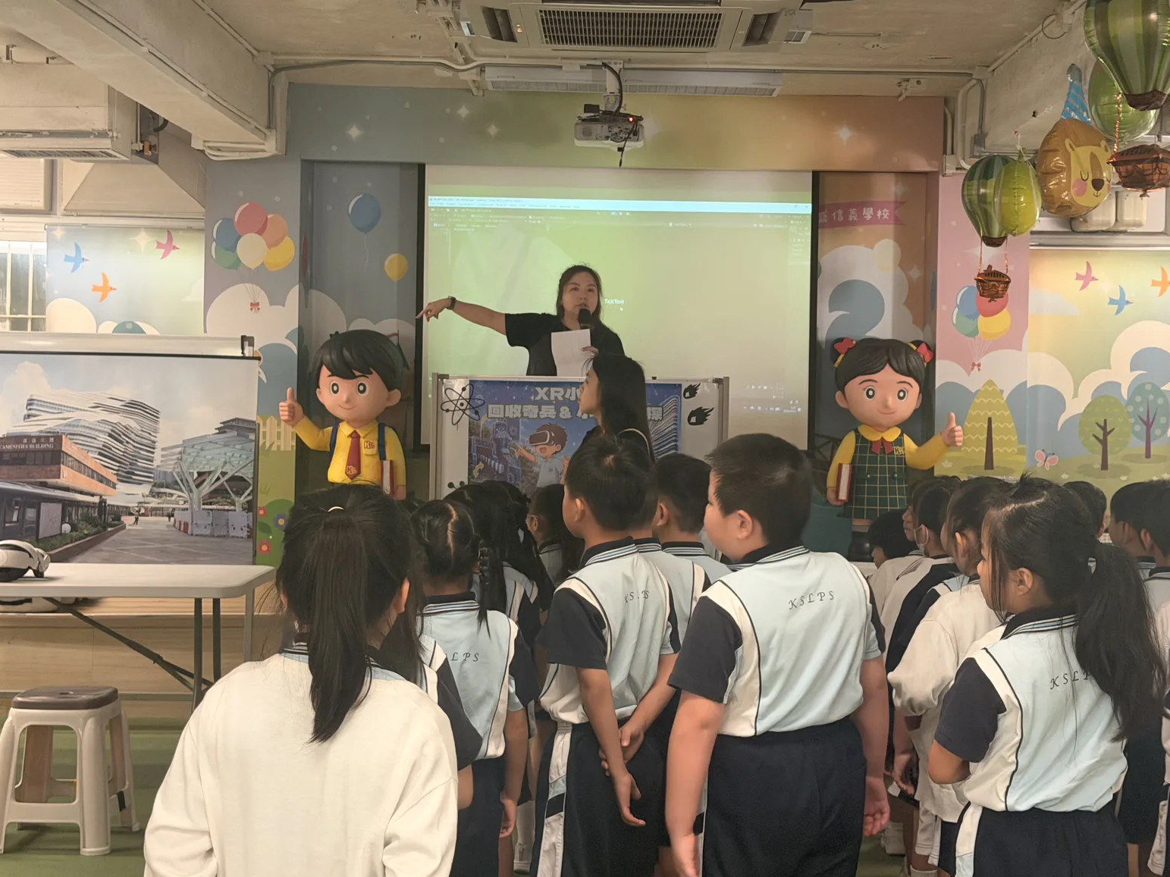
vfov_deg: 26.1
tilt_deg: +0.9
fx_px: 1893
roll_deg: -0.7
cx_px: 657
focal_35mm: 56
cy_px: 381
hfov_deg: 34.3
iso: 200
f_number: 1.78
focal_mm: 6.76
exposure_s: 1/50
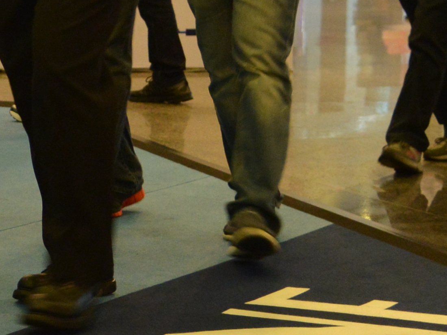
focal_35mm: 164
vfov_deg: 9.0
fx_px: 2118
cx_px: -419
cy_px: 62
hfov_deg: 11.0
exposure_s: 1/60
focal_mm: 34
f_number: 4
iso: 1600
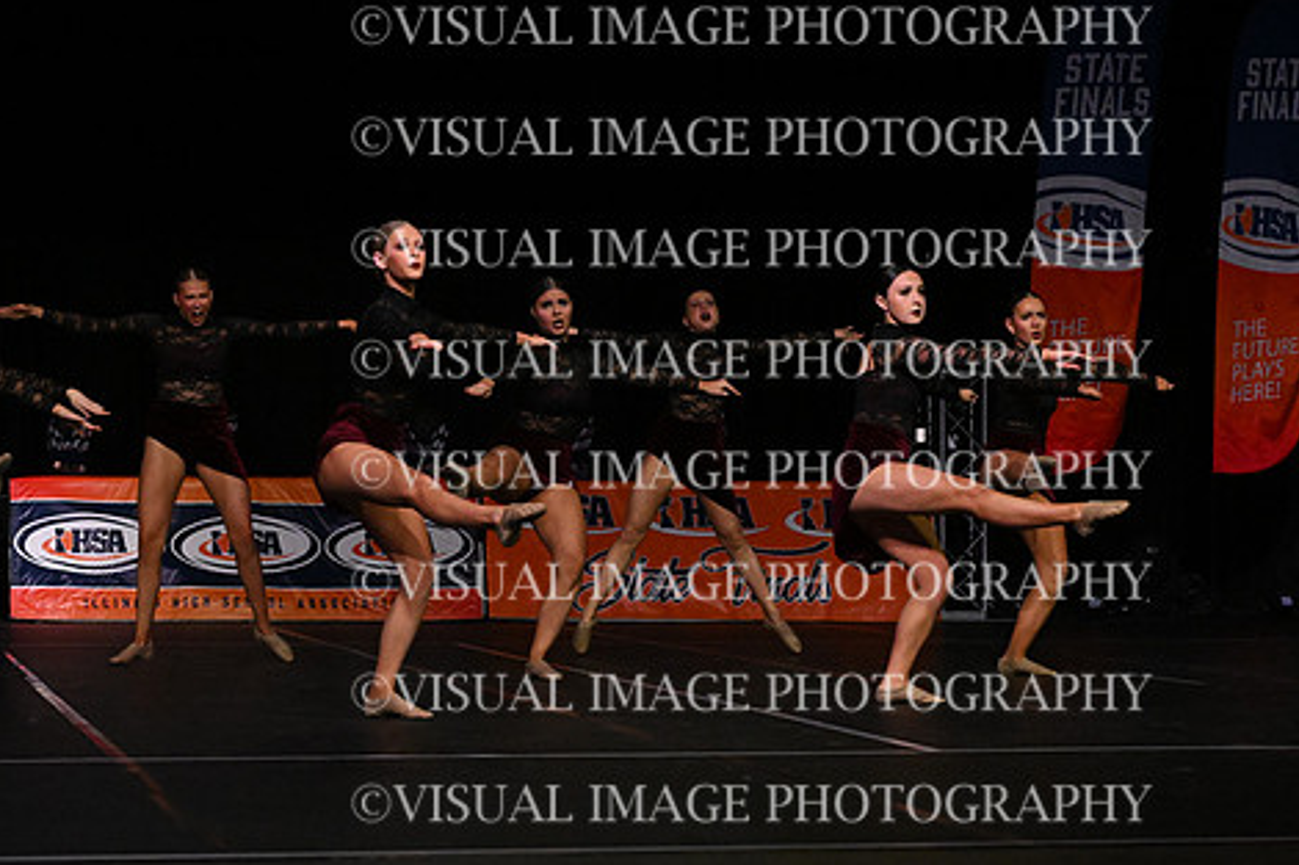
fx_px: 4004
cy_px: 415
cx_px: 752
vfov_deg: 12.3
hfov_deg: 18.4
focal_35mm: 111
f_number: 4
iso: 6400
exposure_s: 1/1000
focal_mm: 60
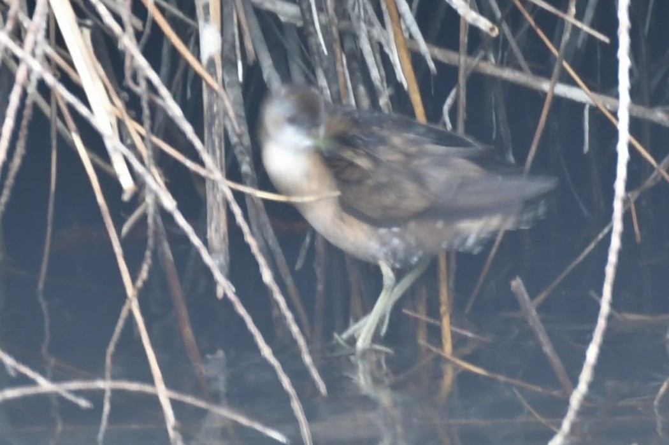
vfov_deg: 2.0
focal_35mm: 690
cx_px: 334
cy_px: 222
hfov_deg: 3.0
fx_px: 12816
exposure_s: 1/30
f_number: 5.6
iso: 500
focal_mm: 460
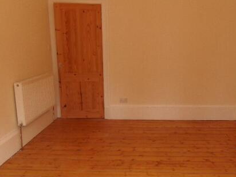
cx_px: 162
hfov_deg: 52.7
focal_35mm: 34
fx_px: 232
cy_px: 93
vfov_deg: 41.7
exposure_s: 1/30
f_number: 2.9
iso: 125
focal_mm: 4.3
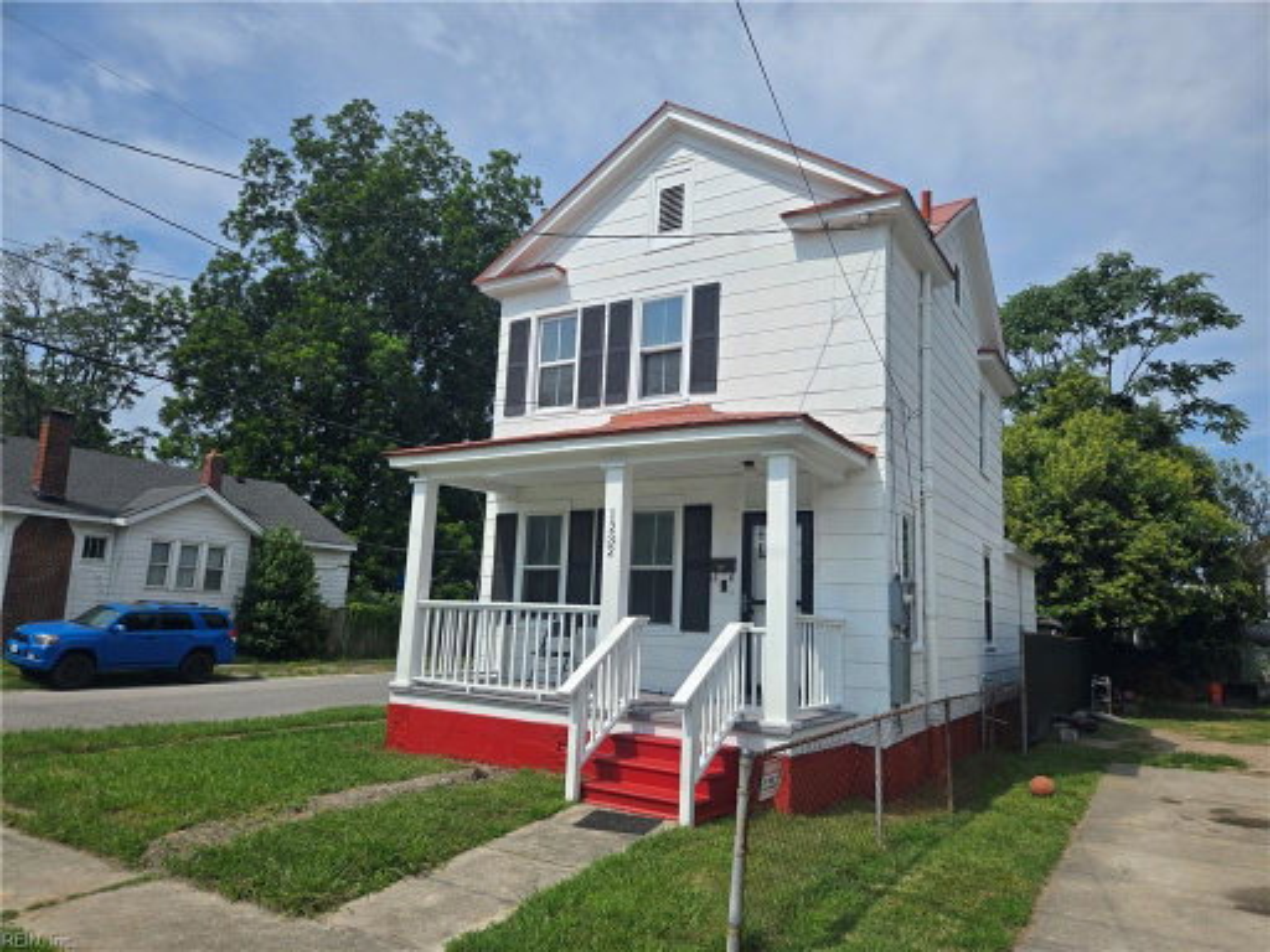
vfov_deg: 58.9
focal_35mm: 23
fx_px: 844
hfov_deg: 73.9
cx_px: 635
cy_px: 476
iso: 25
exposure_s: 1/2913
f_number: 1.8
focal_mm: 5.4
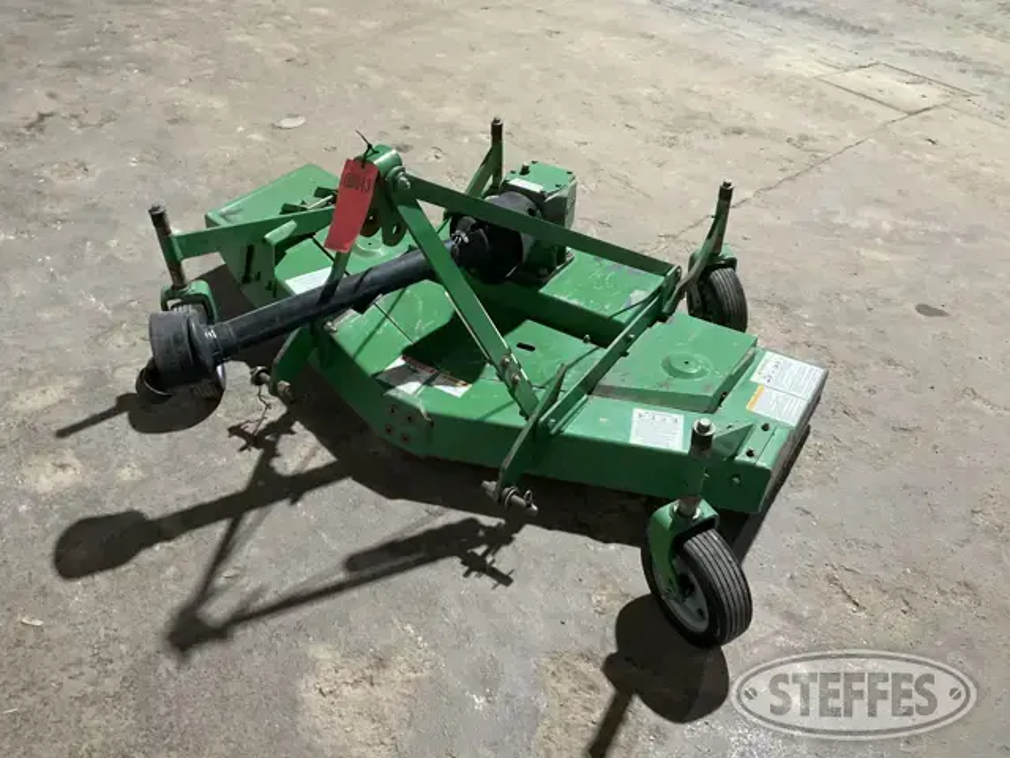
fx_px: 846
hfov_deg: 61.7
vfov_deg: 48.2
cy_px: 379
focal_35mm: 29
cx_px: 505
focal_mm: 3
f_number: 1.8
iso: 250
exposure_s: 1/40
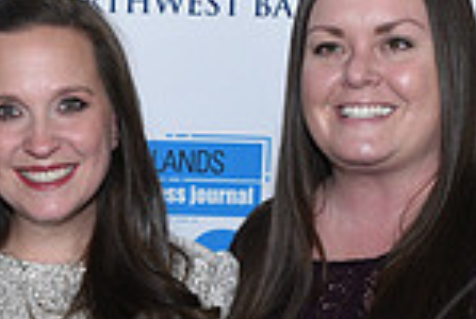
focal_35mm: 163
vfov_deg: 8.3
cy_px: 455
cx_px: 73
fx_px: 2160
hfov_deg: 12.5
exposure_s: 1/200
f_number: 7.1
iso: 1400
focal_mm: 42
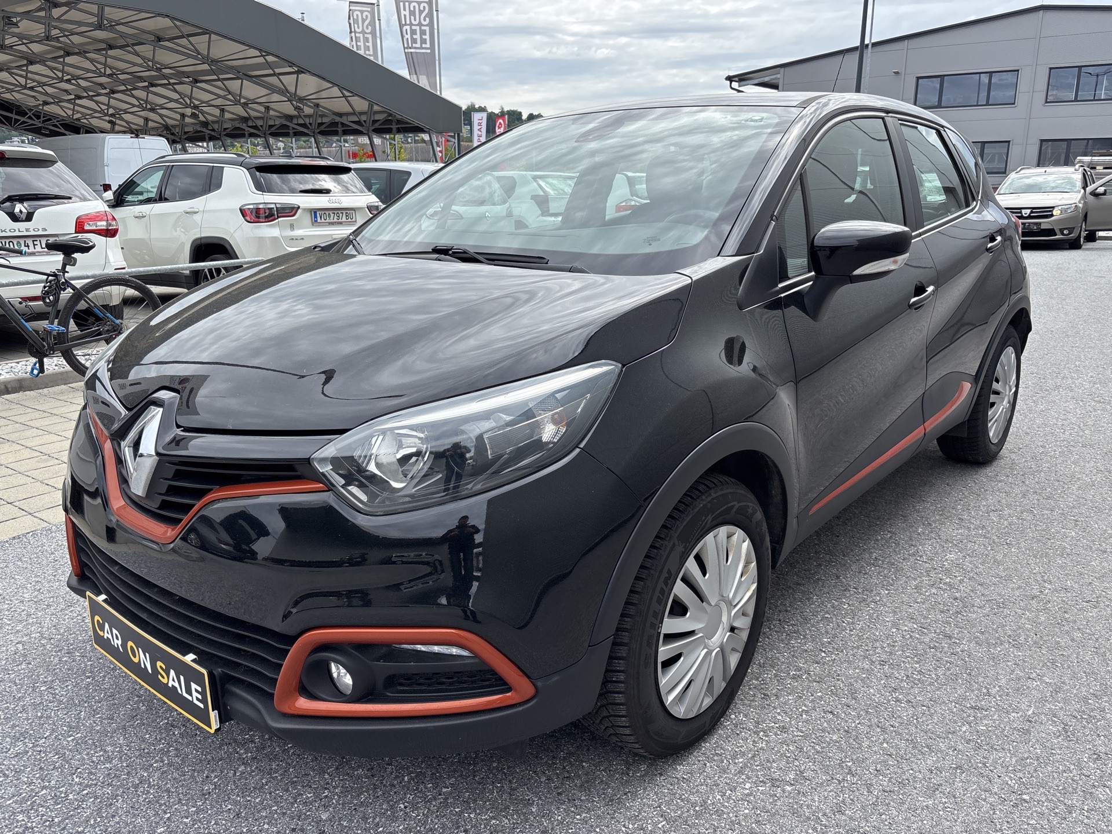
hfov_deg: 67.3
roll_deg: -0.9
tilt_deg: -14.2
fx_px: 835
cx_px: 556
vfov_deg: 53.1
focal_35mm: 26
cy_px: 417
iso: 50
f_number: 1.6
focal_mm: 5.96
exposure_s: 1/1458
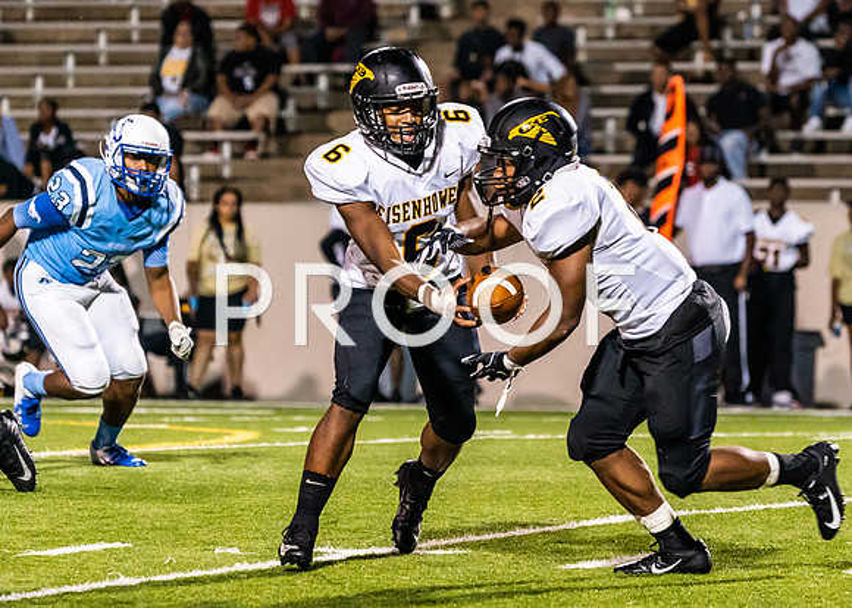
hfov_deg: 6.0
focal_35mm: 335
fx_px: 8113
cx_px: 523
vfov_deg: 4.3
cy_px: 252
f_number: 5.6
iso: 6400
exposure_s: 1/800
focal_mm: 235
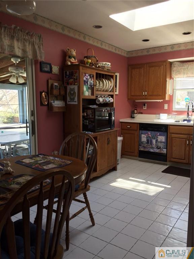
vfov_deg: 61.7
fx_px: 217
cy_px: 130
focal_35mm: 29
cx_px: 97
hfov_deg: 48.2
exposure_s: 1/40
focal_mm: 4.15
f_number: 2.2
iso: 32
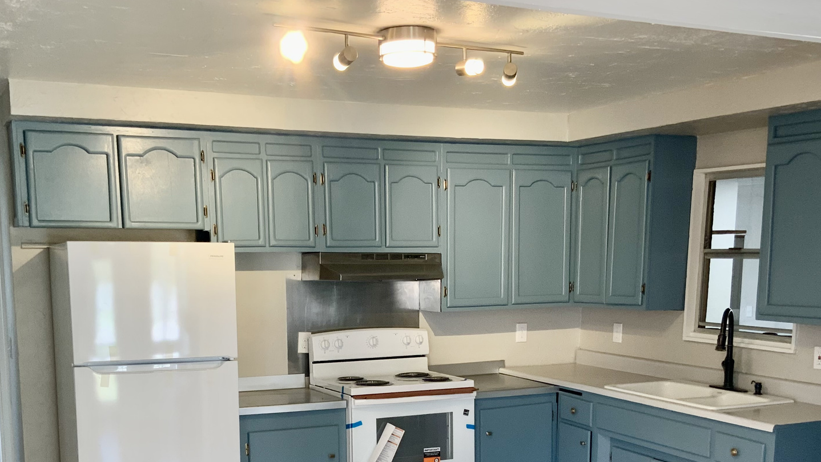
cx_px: 395
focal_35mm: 45
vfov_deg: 25.8
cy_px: 403
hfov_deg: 45.5
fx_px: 980
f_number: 1.8
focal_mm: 3
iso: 64
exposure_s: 1/60
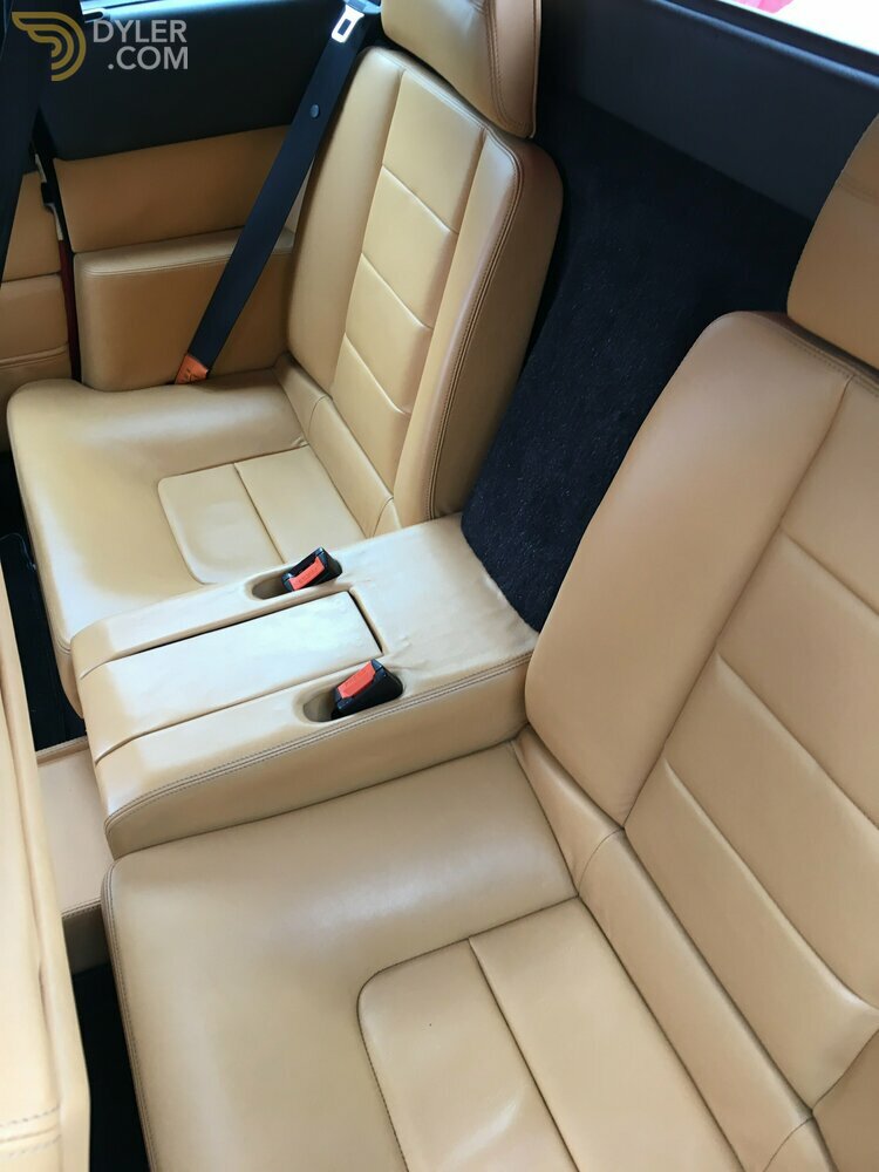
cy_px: 586
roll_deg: +2.2
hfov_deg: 48.2
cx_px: 440
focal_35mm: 29
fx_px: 982
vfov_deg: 61.7
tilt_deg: -39.6
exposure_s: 1/33
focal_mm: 4.15
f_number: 2.2
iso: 25
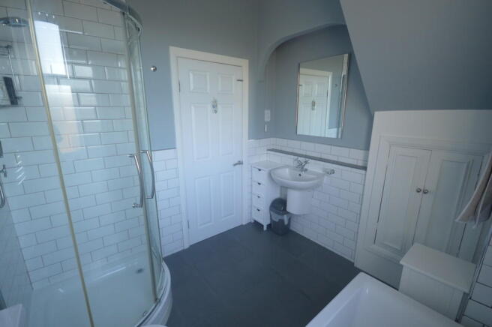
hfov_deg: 100.4
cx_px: 246
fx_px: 205
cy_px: 164
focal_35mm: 15
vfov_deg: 77.2
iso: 640
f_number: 4
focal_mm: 10
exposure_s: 1/60
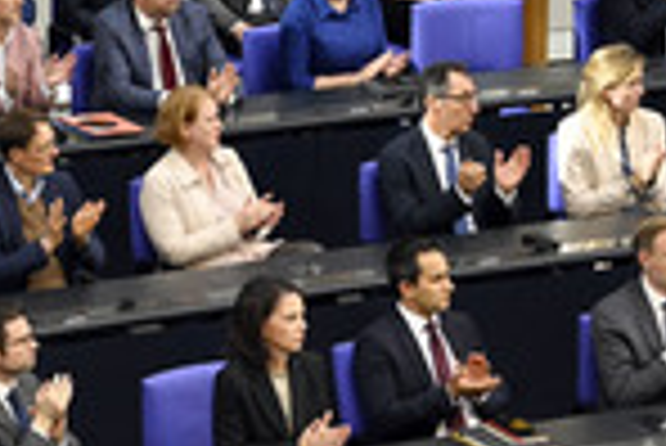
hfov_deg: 9.3
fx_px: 4055
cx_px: 34
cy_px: 189
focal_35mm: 219
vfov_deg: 6.3
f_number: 5
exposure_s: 1/320
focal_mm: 72
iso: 5000
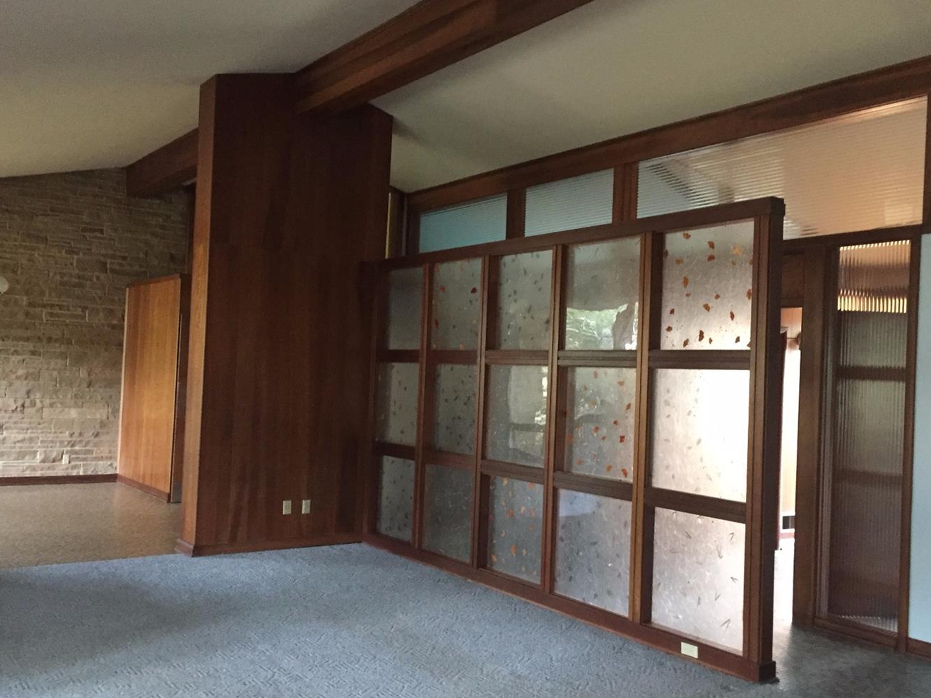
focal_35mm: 33
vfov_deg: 42.9
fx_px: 887
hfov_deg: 55.3
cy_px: 364
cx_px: 492
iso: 320
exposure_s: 1/15
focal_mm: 4.15
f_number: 2.2
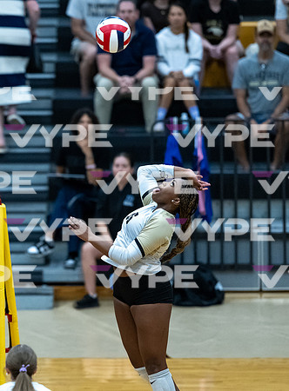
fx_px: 4507
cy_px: 221
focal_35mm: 401
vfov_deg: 5.0
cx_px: -27
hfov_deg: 3.7
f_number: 2
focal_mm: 200
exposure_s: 1/1600
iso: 3200
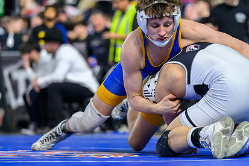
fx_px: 1604
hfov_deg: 8.9
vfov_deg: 5.9
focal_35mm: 232
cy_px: 86
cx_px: 179
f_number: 2.8
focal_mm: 115
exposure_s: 1/800
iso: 2500
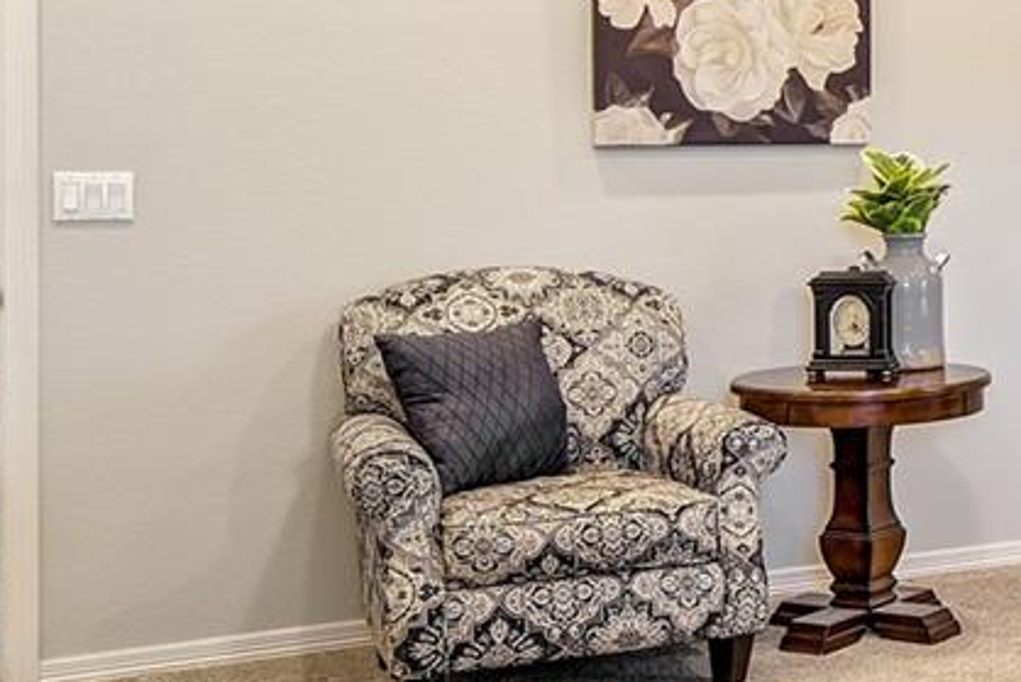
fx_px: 1759
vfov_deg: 21.7
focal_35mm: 62
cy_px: 159
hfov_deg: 27.4
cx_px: 1307
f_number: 8
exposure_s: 1/8
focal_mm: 16
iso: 400
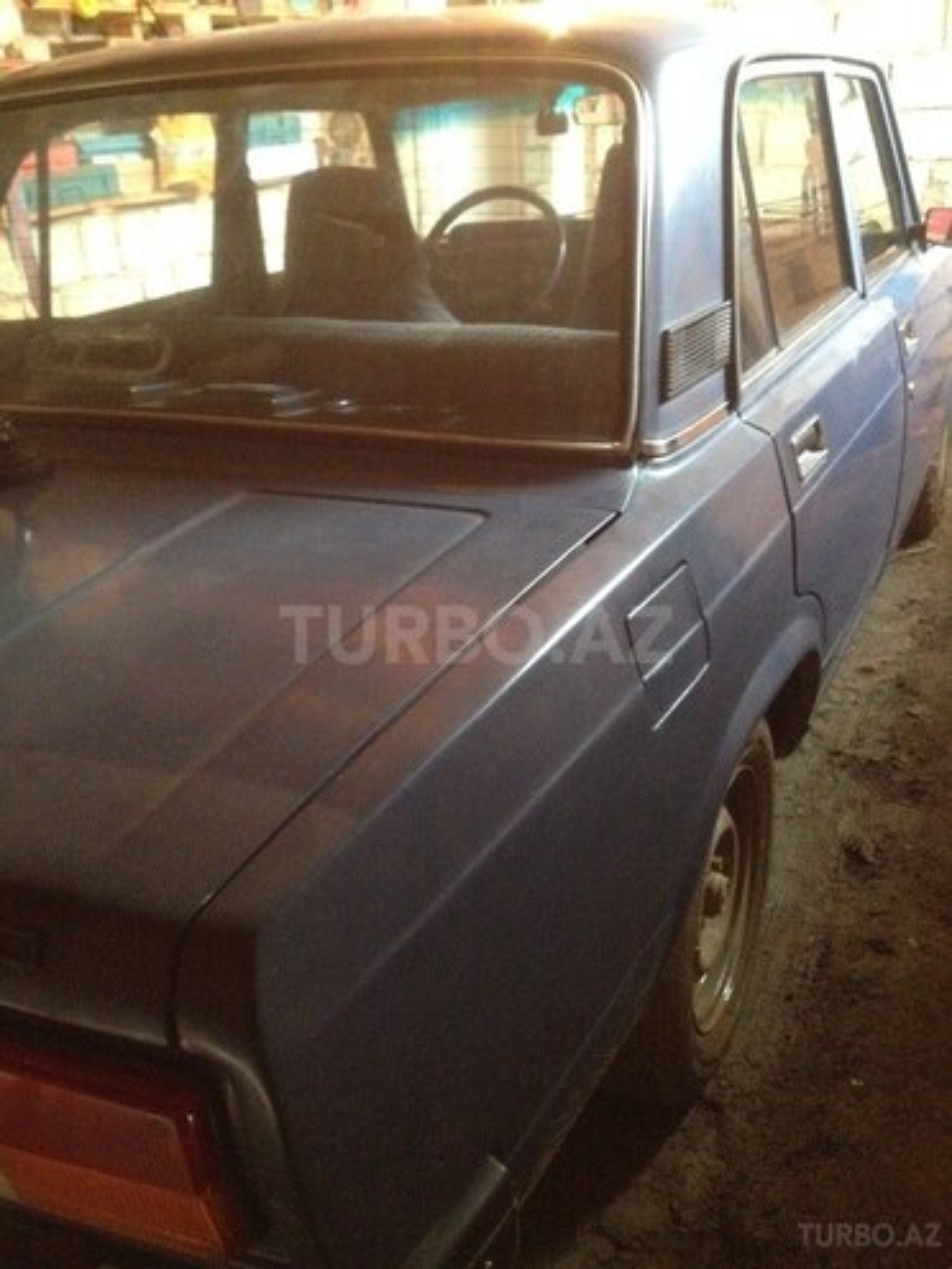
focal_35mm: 35
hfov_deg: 40.7
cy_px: 634
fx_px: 1283
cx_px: 476
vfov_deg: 52.6
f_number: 2.4
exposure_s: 1/15
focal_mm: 4.28
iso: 640
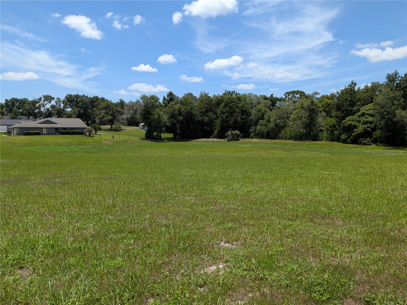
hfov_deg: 71.6
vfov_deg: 56.8
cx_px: 204
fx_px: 282
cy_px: 152
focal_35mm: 24
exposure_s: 1/1479
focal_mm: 4.53
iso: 27
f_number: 1.7
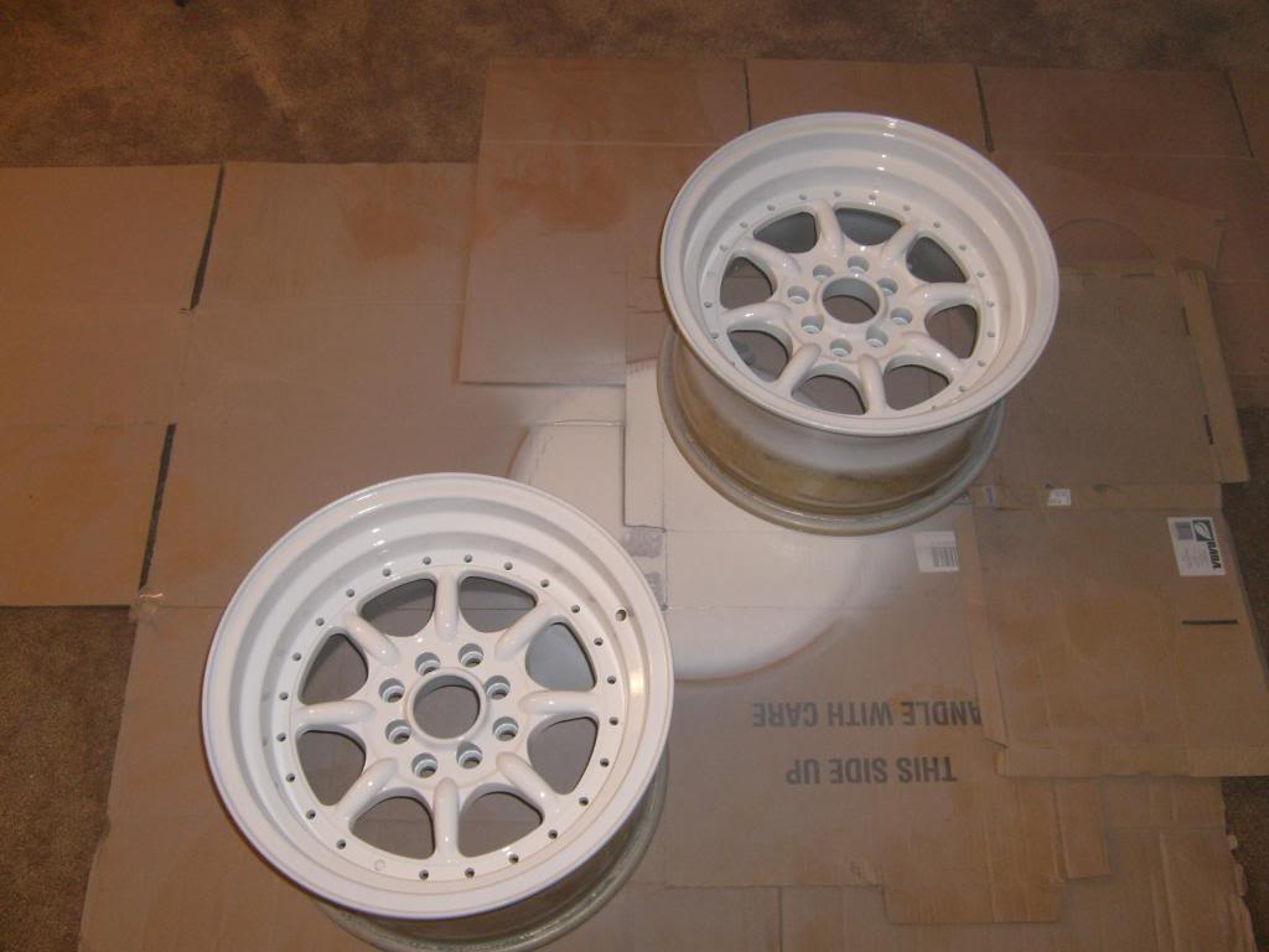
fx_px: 1283
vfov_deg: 40.7
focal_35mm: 35
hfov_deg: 52.6
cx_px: 634
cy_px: 476
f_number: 2.8
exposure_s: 1/45
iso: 100
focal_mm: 5.8
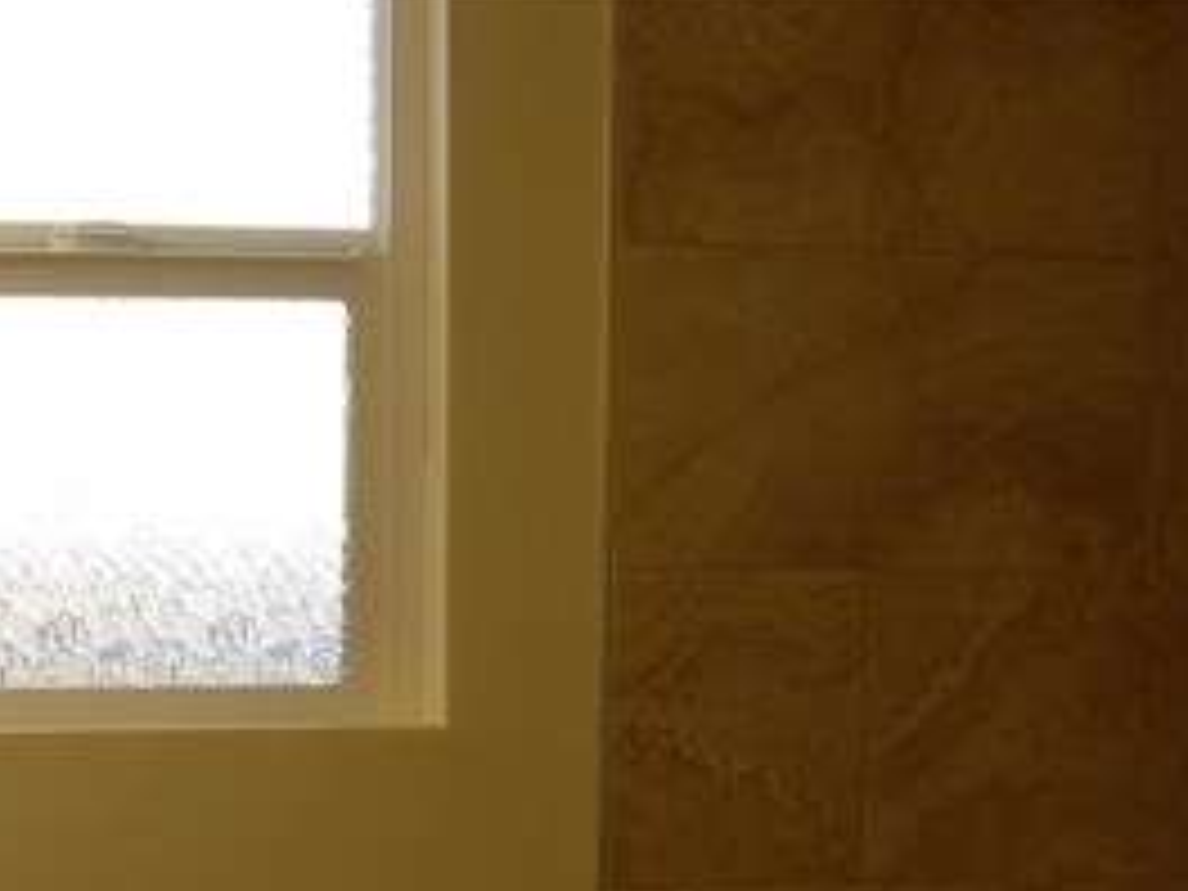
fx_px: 3157
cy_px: 1053
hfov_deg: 20.8
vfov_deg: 15.5
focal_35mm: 92
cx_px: 90
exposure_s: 1/132
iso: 64
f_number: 2.8
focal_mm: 7.8
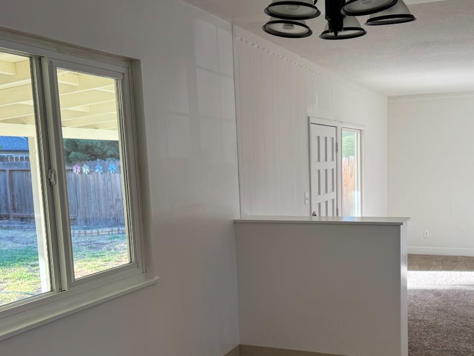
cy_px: 230
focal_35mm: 39
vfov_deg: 36.5
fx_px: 534
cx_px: 295
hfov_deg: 47.4
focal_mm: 6.76
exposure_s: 1/120
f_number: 1.78
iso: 64
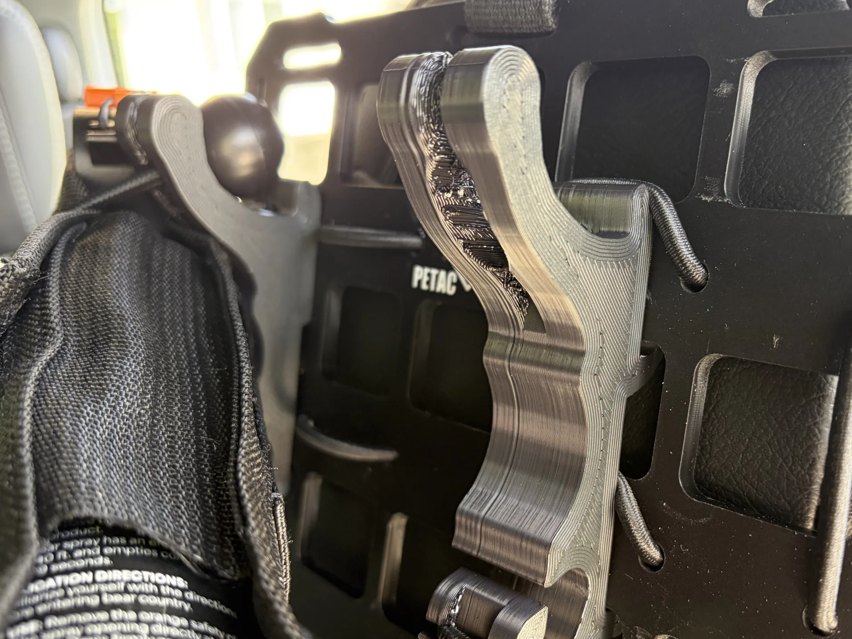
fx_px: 861
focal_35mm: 35
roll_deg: +4.1
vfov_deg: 40.6
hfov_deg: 52.3
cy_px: 371
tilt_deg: -18.2
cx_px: 507
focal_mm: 5.96
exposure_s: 1/60
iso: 200
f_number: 1.6
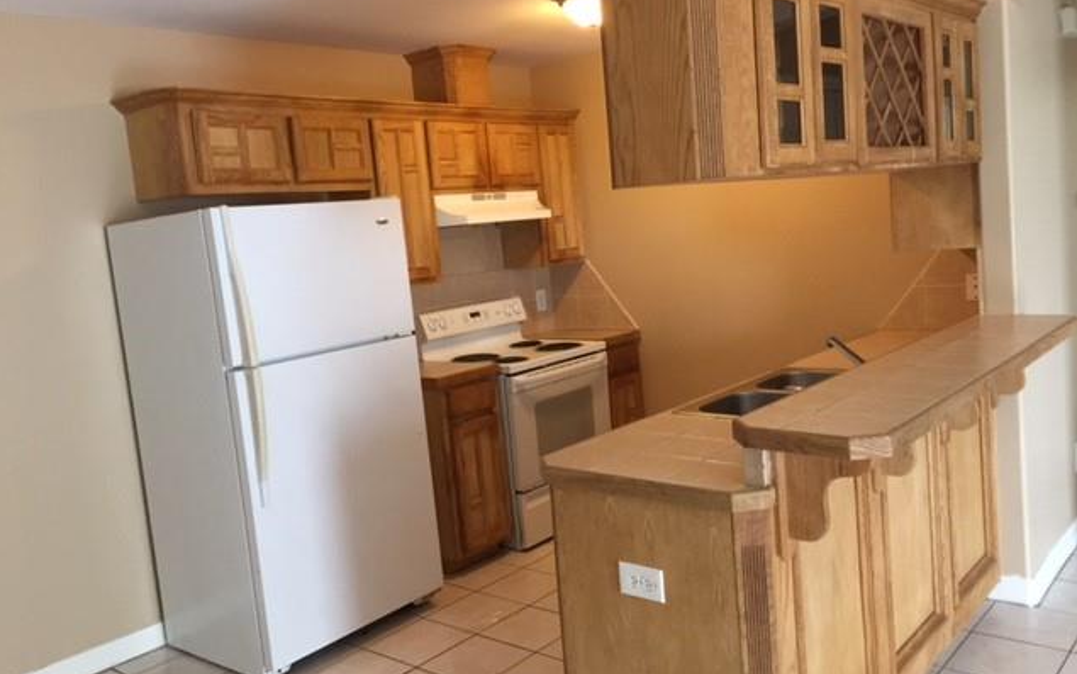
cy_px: 326
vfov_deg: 40.6
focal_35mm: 31
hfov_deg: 61.2
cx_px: 536
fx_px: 910
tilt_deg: -5.2
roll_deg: +5.5
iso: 125
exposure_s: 1/10
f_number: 2.2
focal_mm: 4.15
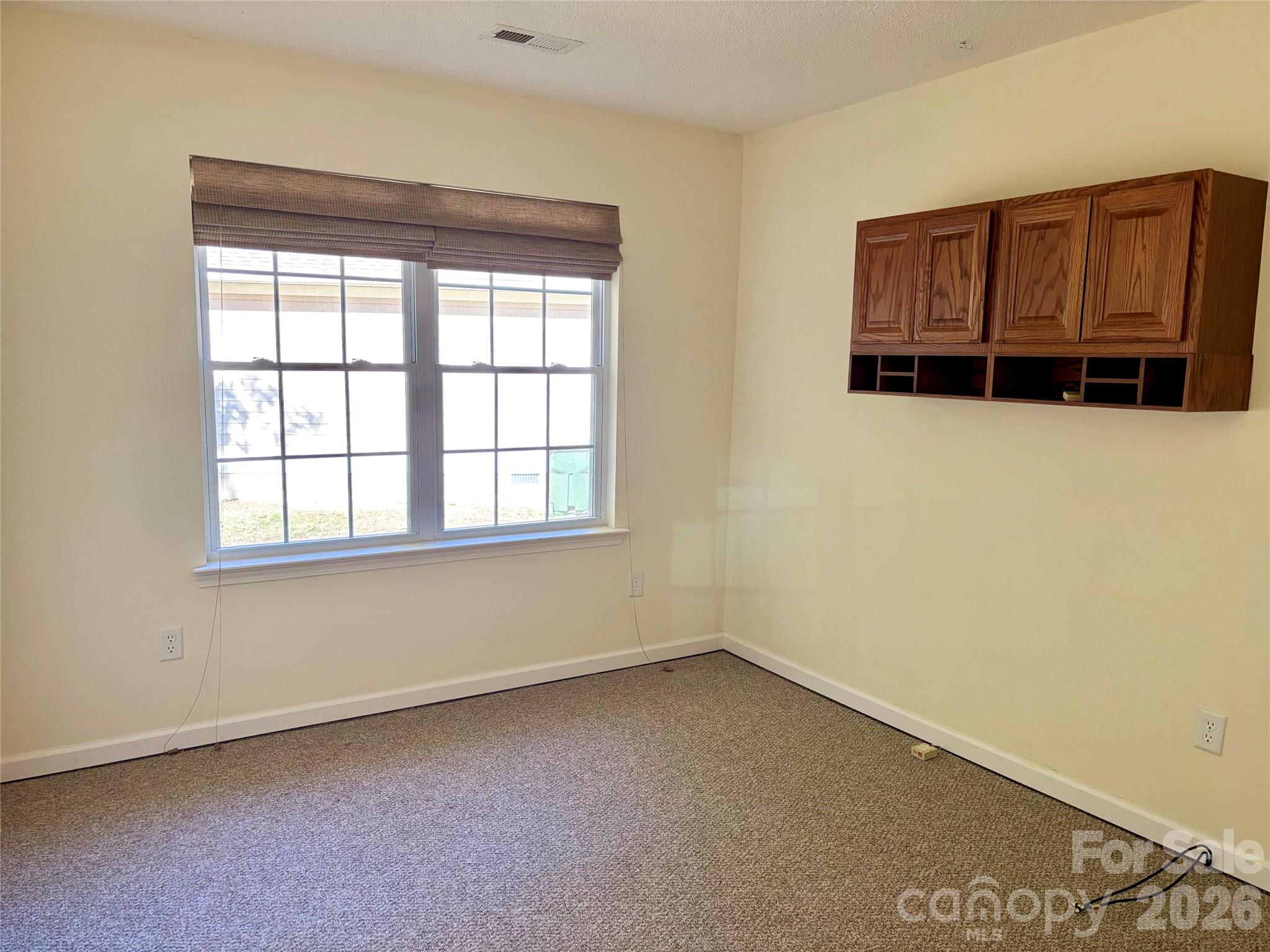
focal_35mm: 26
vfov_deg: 53.1
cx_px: 635
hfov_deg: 67.3
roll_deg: -1.8
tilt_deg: -8.0
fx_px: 954
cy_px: 476
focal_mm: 5.96
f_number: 1.6
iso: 125
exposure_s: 1/121
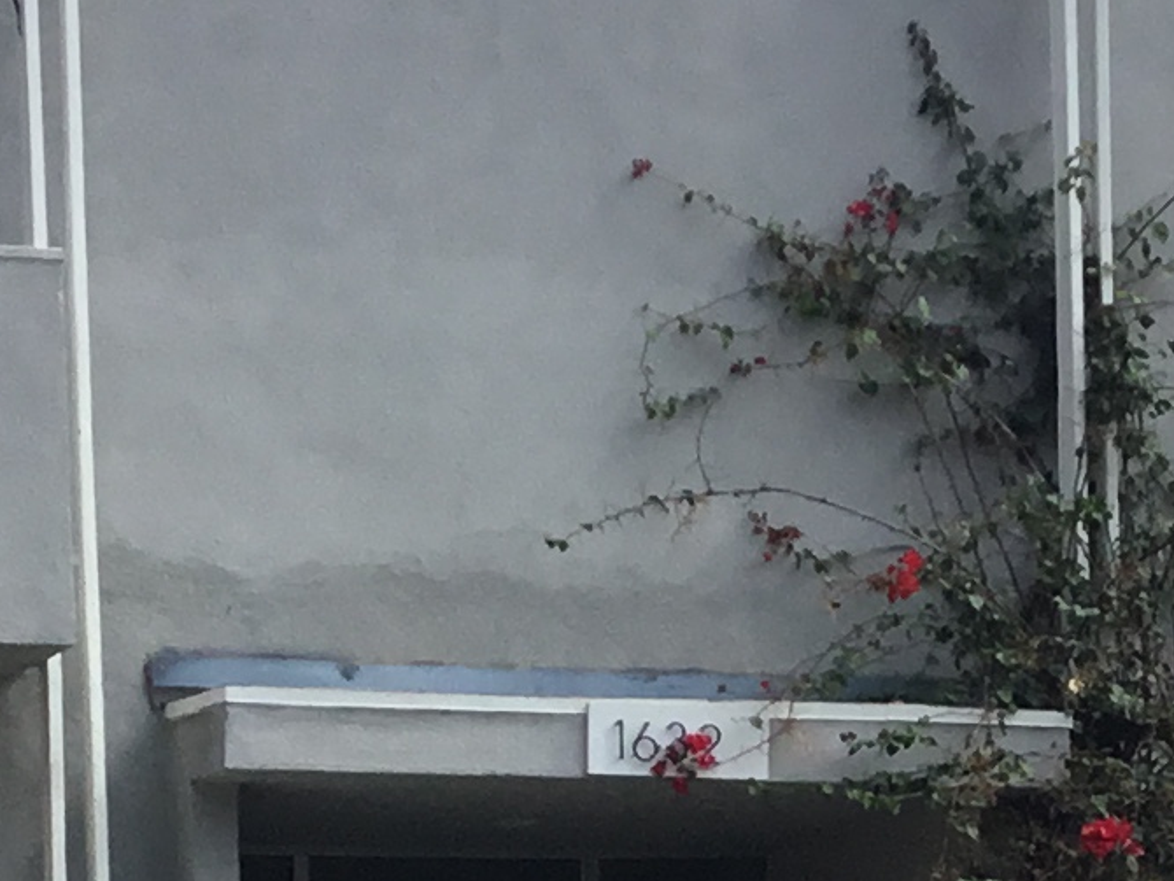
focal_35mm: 151
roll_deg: +1.3
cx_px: 1081
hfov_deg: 13.0
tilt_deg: -0.1
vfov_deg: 9.6
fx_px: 5123
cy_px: 1303
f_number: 2.4
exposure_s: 1/1431
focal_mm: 3.3
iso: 25
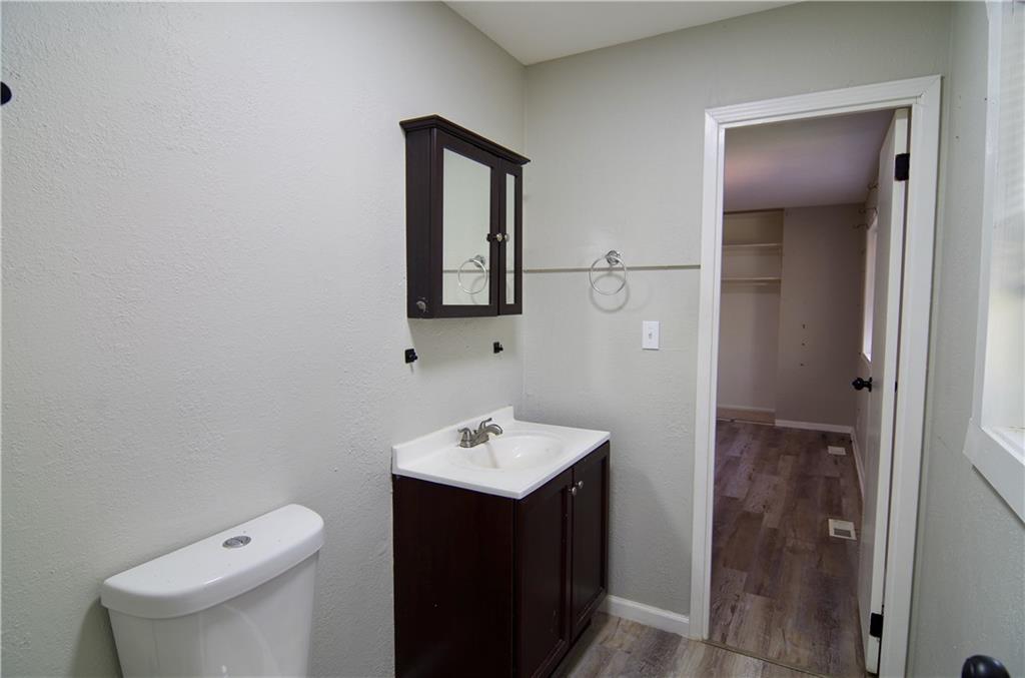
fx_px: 511
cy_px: 339
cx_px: 512
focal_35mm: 18
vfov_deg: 67.1
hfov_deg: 90.2
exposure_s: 1/3.33
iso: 100
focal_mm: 12
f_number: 8
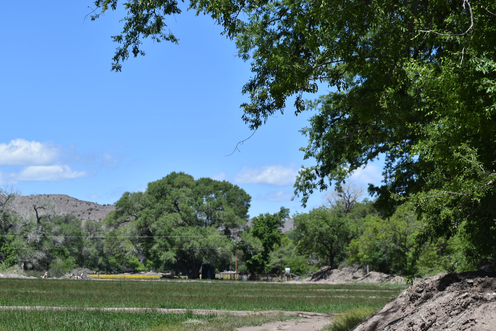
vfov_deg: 12.1
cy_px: 176
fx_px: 1557
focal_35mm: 113
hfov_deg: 18.1
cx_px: 237
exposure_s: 1/800
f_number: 7.1
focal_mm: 70
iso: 200
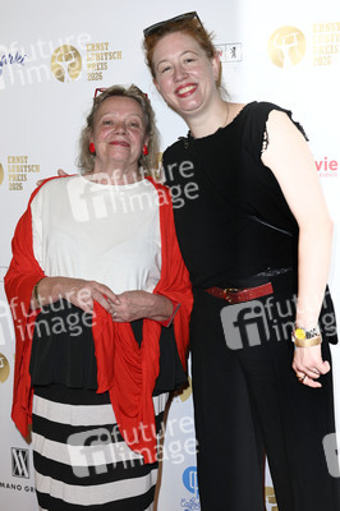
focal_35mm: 62
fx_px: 880
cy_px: 256
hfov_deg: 21.9
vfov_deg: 32.4
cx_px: 170
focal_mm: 62
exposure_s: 1/200
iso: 640
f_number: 5.6
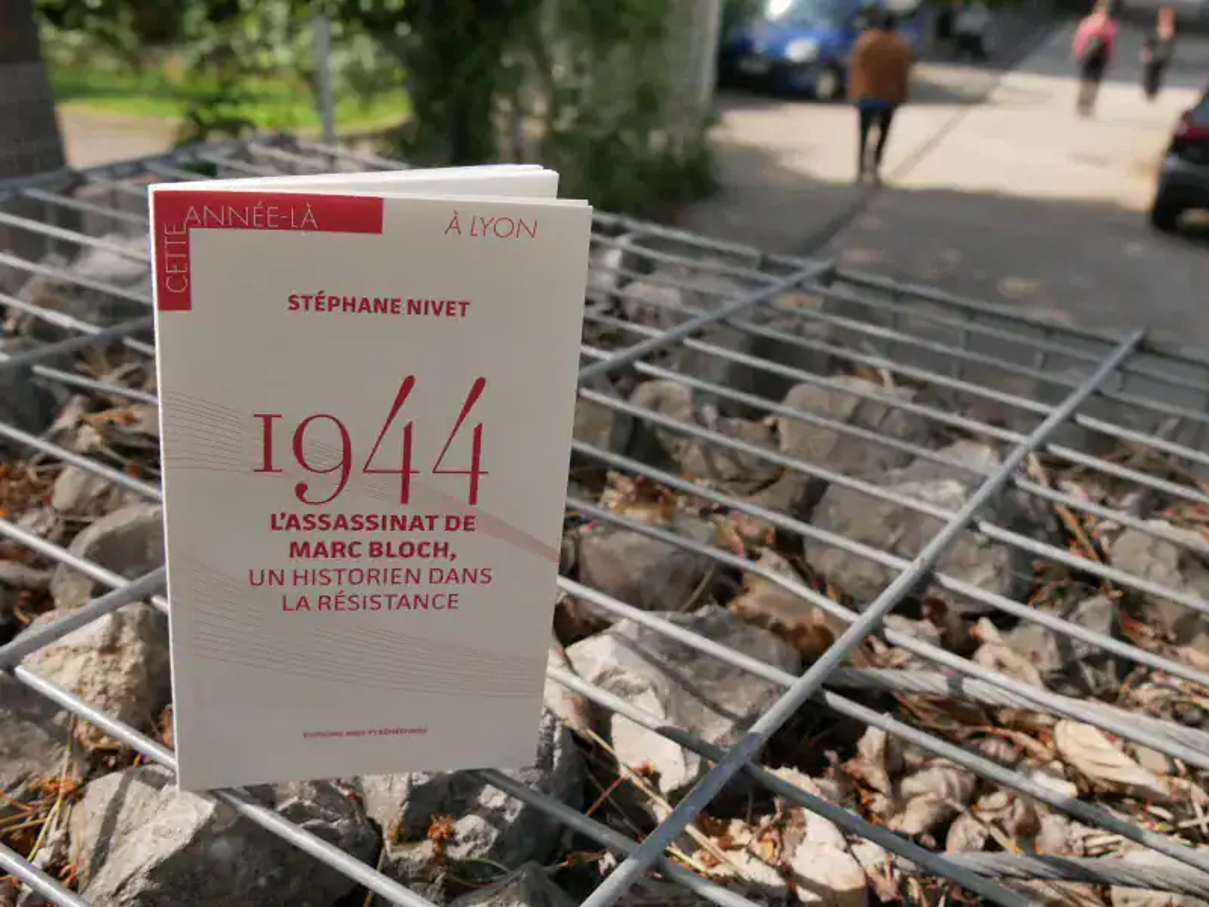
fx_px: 1327
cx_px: 604
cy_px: 454
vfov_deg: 37.7
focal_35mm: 38
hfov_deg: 49.0
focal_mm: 19
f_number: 6.3
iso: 800
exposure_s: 1/1300
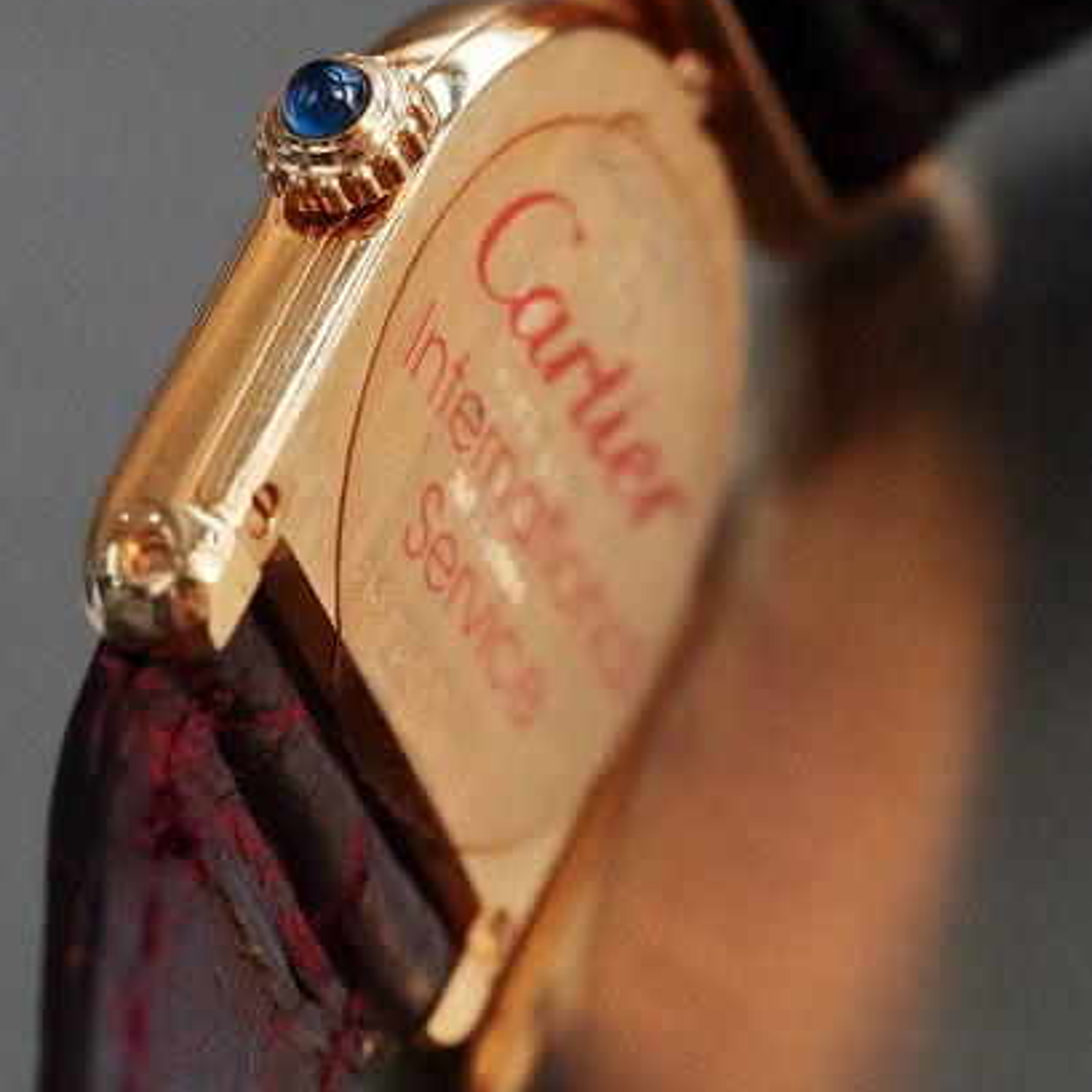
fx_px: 5461
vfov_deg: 11.4
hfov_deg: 11.4
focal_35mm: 153
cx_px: 475
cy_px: 343
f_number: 8
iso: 10000
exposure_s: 1/250
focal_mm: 105
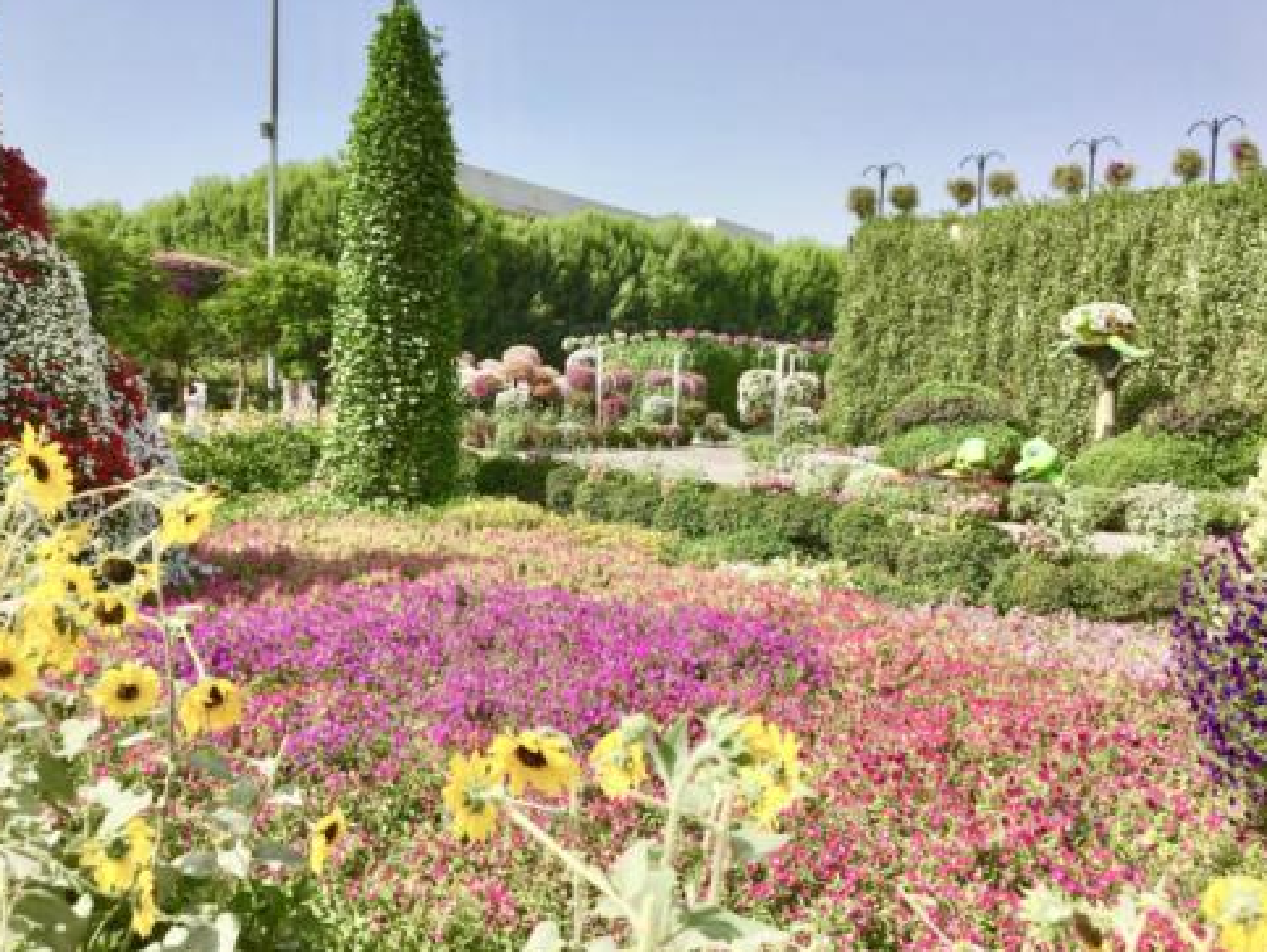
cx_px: 637
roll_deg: -1.2
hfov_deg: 59.9
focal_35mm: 30
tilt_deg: -5.3
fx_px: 1099
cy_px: 468
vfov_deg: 46.8
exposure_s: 1/1748
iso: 25
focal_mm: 4.15
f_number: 2.2
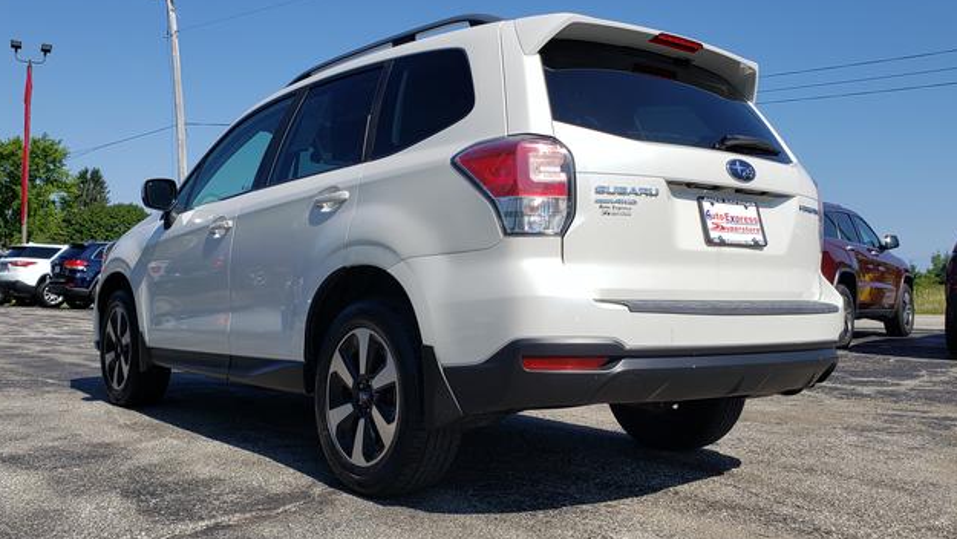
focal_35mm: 29
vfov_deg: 40.2
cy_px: 276
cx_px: 475
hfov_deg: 66.0
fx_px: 736
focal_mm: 4.3
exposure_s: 1/1930
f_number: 2.4
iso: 50
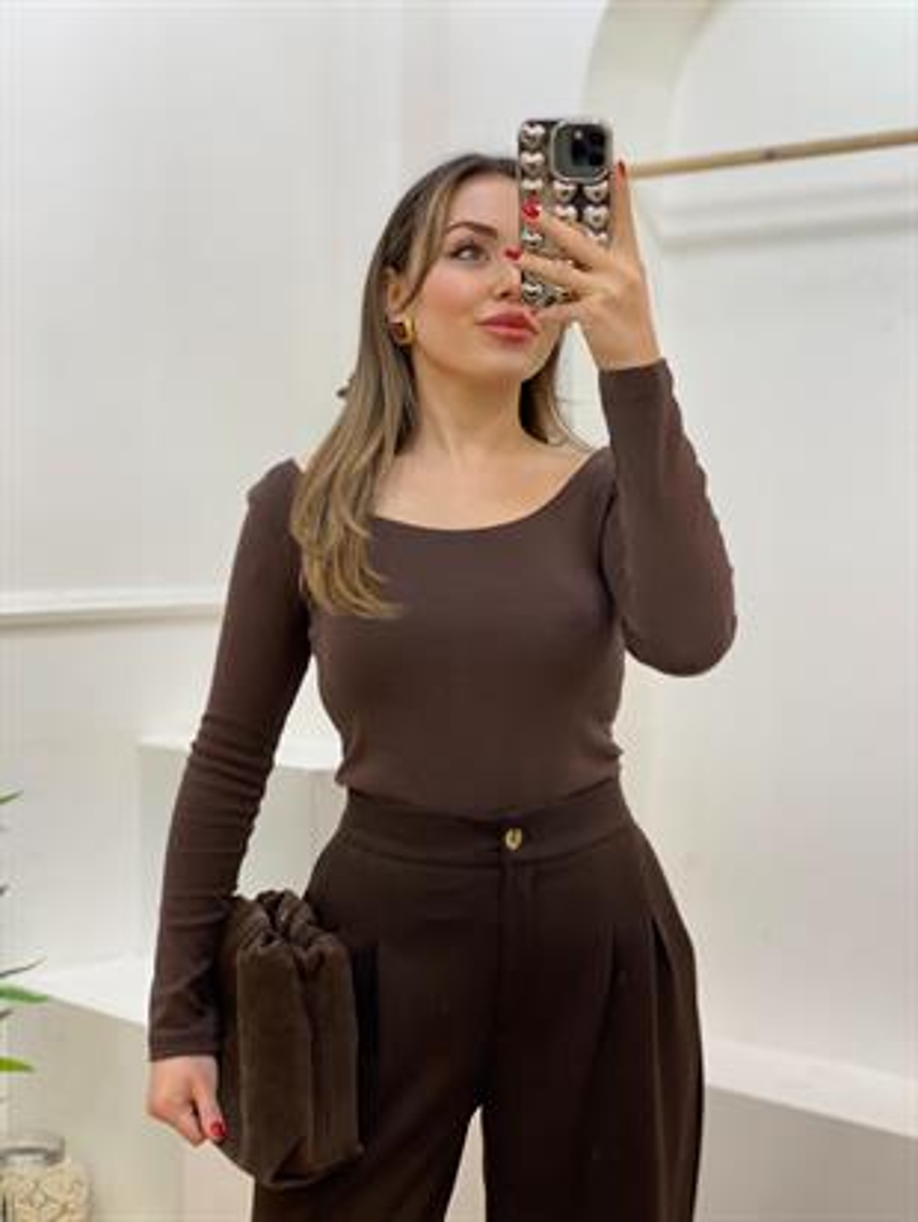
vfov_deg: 36.8
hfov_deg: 28.0
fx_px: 1838
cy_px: 611
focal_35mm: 52
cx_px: 459
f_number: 2
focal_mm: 6
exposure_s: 1/100
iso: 100
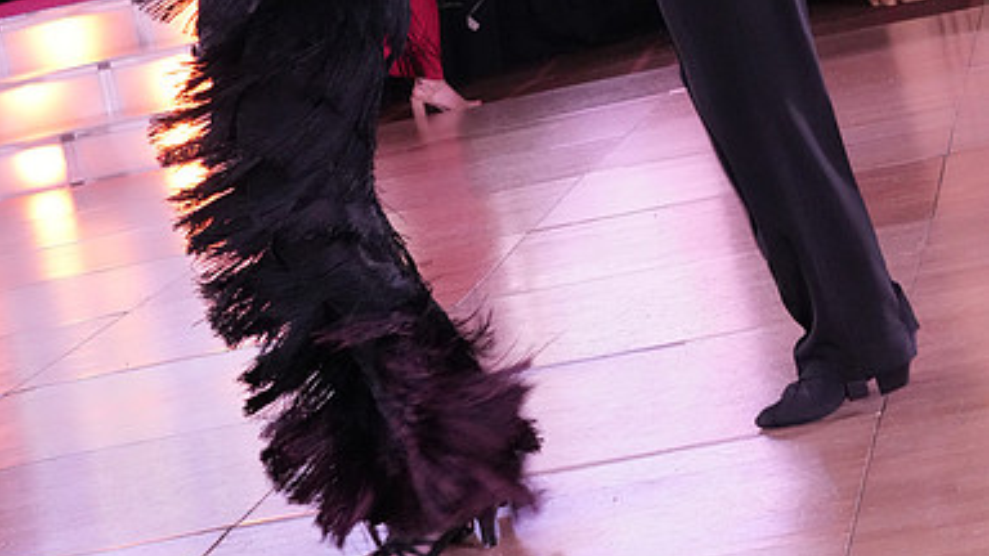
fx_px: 3278
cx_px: 493
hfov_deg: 17.2
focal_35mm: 125
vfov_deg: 9.6
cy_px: -106
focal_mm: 53
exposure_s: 1/320
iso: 8000
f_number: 7.1
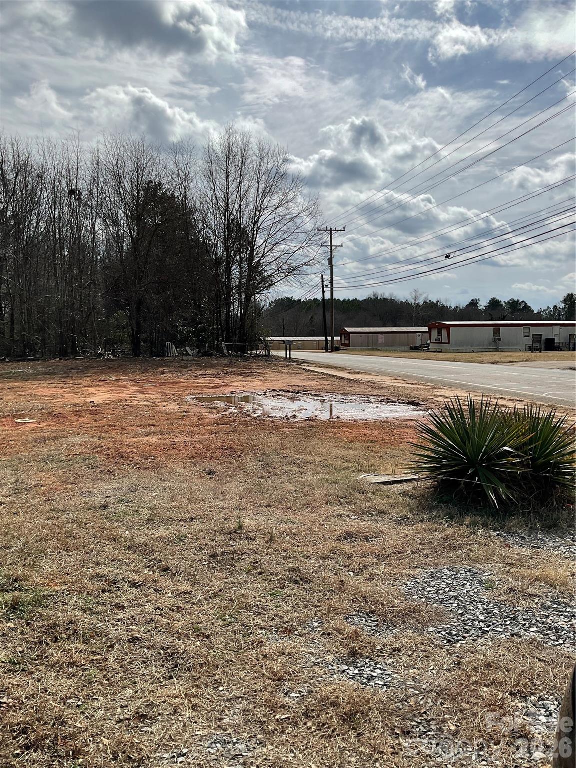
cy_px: 384
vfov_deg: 61.7
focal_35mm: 29
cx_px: 288
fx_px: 643
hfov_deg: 48.2
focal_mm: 3
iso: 16
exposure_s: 1/5263
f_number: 1.8
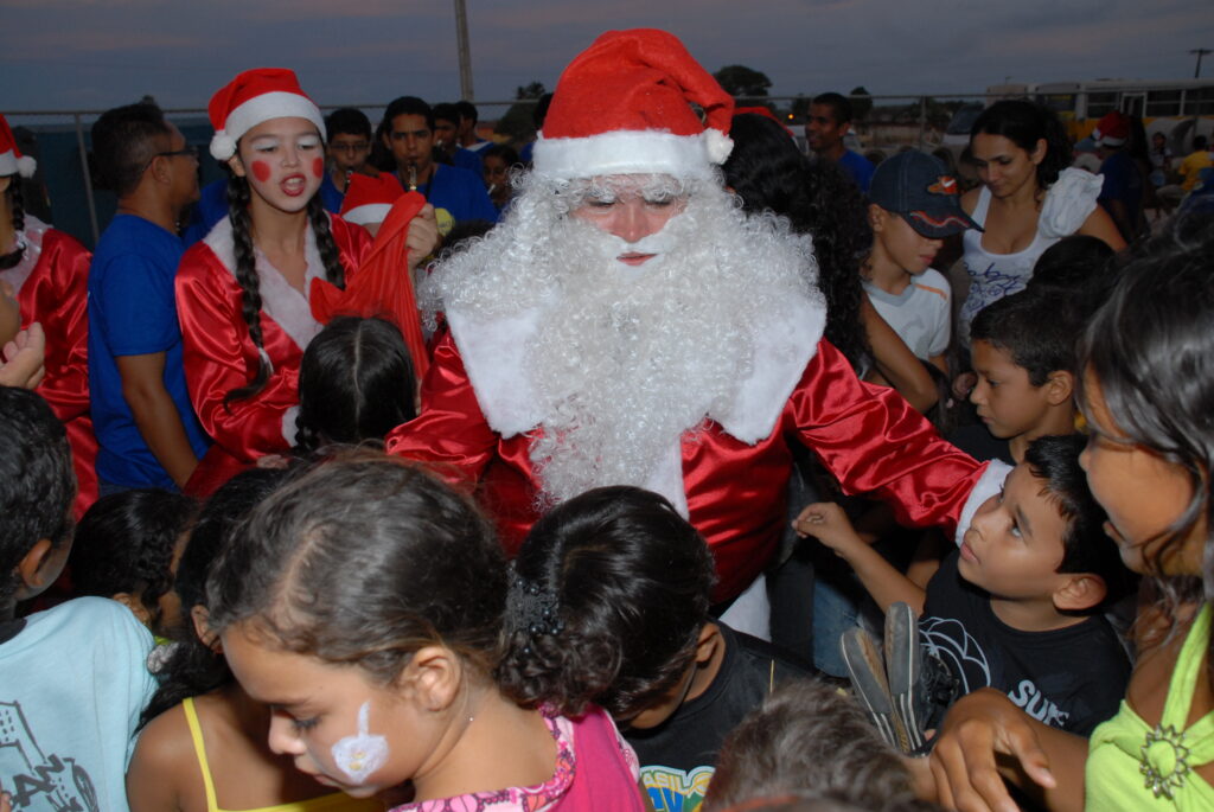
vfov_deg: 43.7
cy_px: 406
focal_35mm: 30
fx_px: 1013
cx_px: 607
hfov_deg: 61.9
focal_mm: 20
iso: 400
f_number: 5.6
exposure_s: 1/80
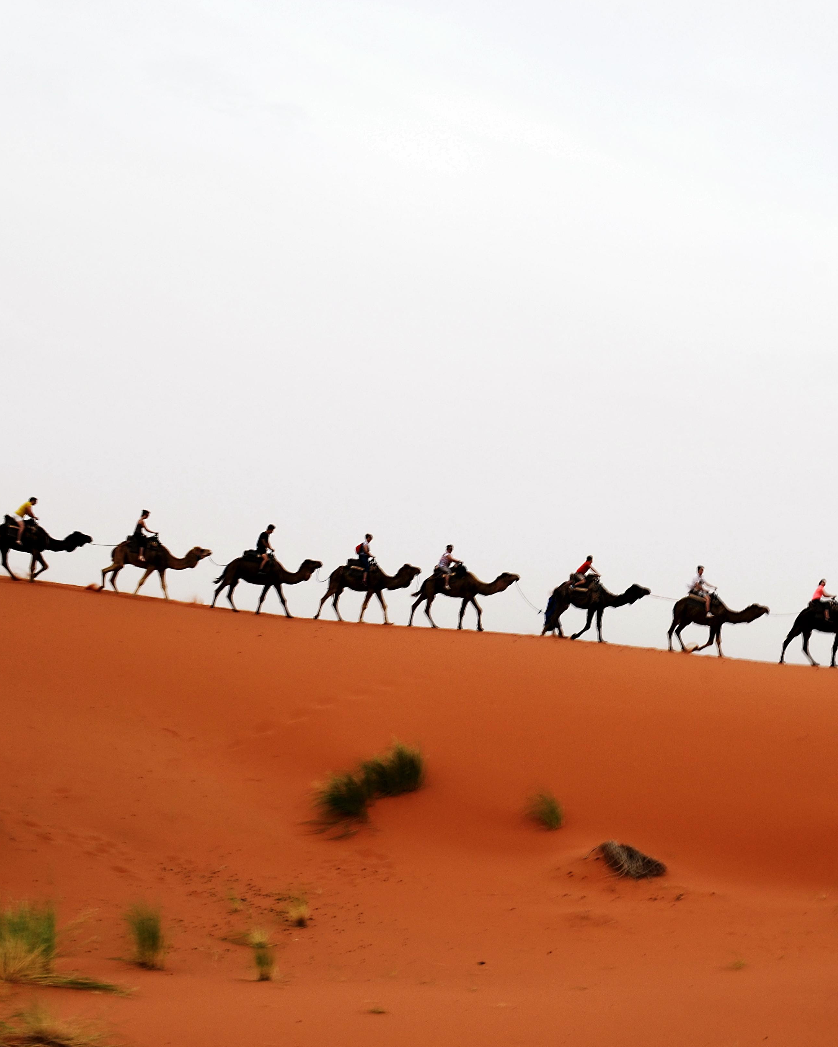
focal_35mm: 47
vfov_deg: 39.5
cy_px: 524
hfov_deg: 31.7
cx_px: 596
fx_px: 1457
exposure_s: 1/125
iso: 160
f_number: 11
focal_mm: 22
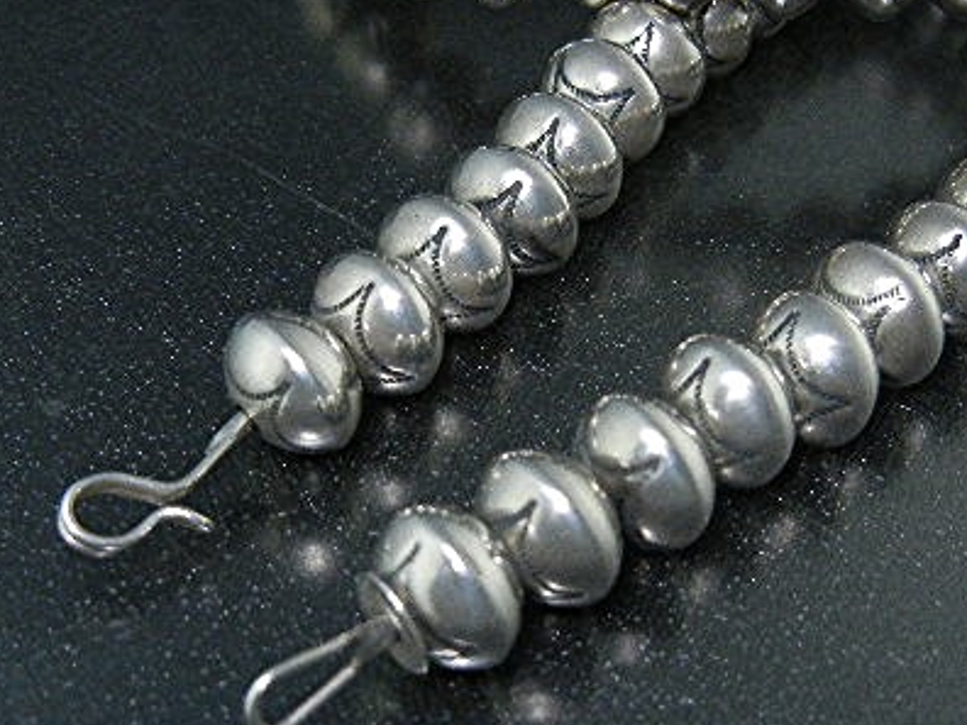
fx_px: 1760
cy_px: 413
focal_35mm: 63
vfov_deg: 23.3
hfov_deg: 30.7
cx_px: 493
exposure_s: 1/30
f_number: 7.4
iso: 596
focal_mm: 7.1
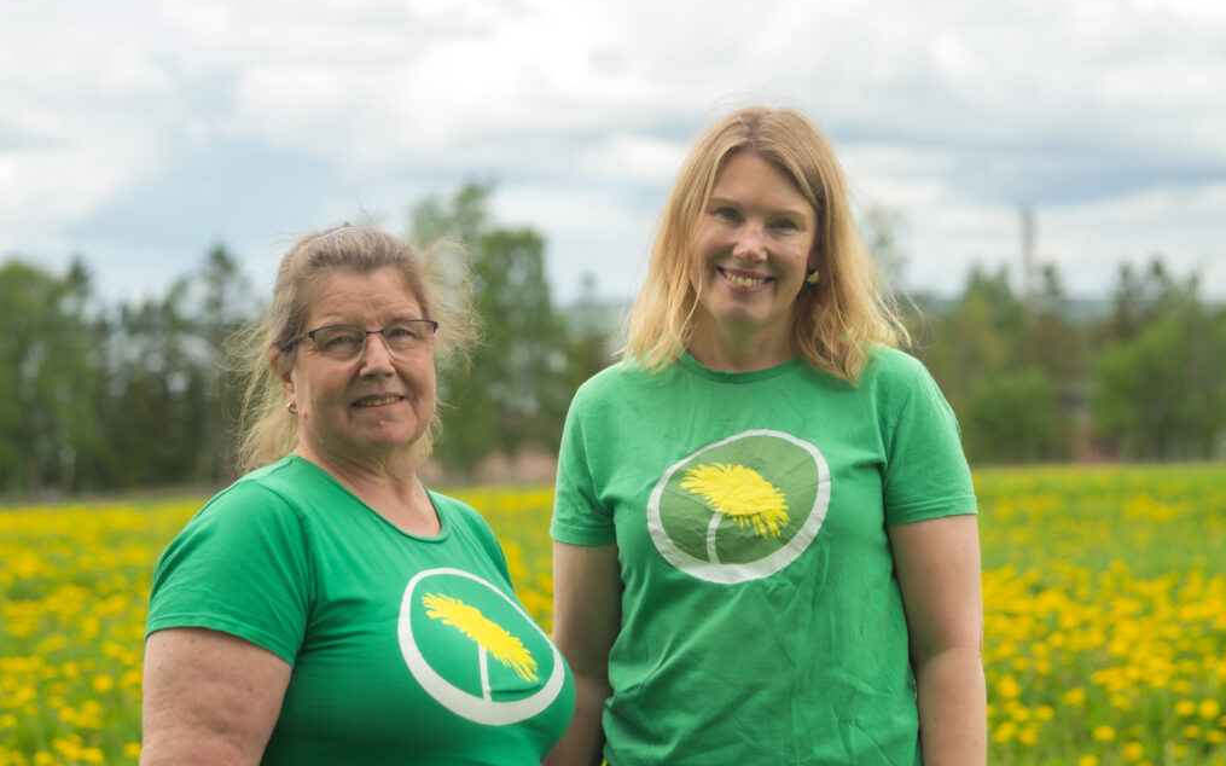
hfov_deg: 19.3
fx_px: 3608
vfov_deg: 12.1
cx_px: 617
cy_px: 386
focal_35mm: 108
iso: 100
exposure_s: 1/400
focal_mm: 105
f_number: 2.5
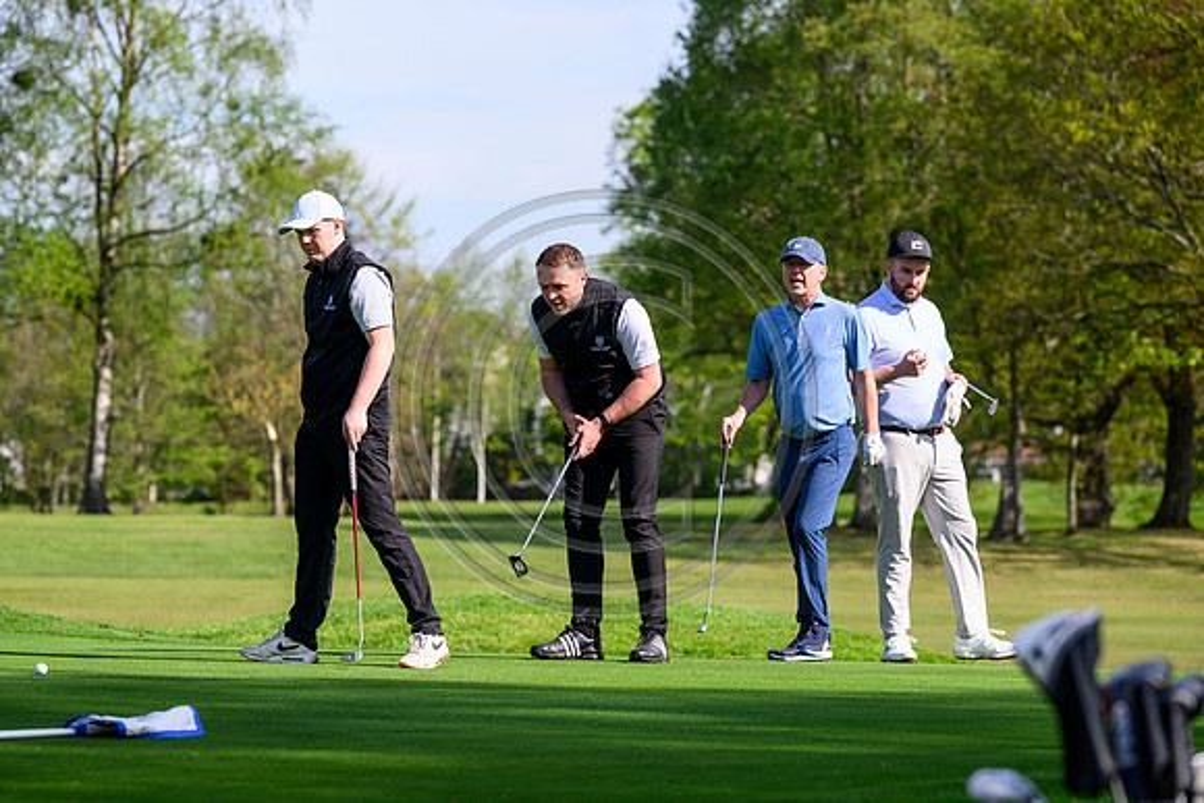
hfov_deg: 13.7
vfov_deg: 9.2
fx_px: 5018
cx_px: 602
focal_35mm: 150
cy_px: 402
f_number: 5
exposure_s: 1/2000
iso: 500
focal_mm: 150
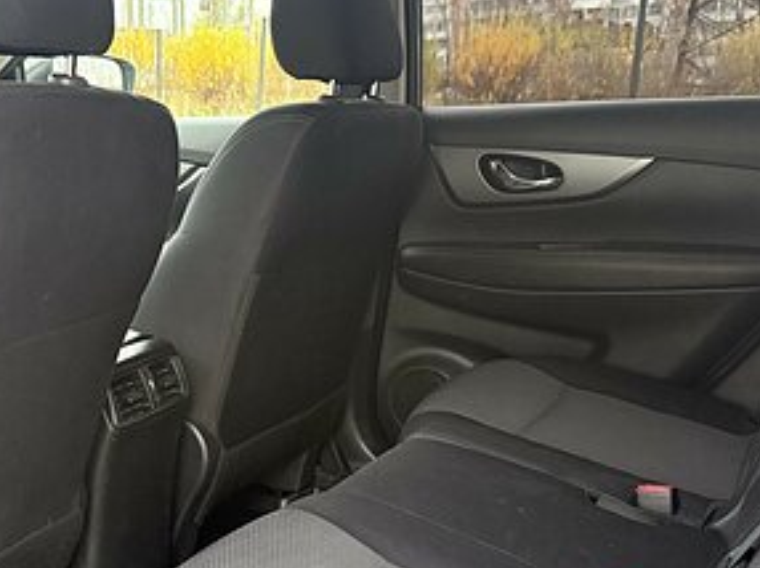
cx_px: 308
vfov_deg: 31.4
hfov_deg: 41.1
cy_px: 328
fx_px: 1009
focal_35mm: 46
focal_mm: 6.76
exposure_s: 1/60
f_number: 1.78
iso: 640
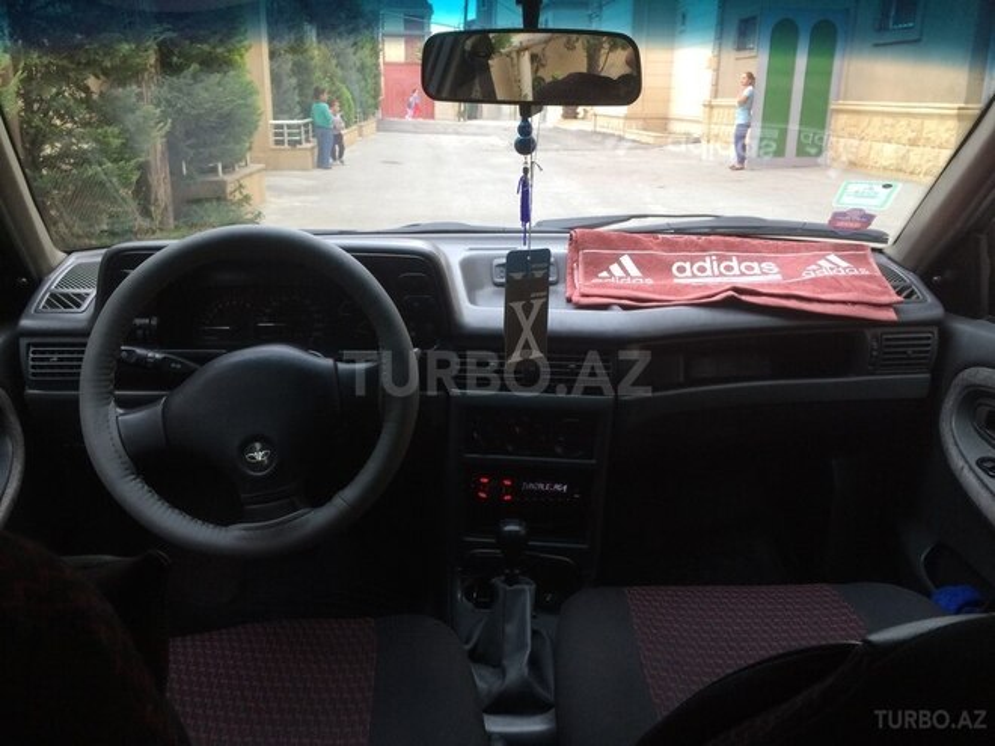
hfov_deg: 61.7
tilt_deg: -20.1
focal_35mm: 29
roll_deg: -1.0
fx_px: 834
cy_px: 373
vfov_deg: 48.2
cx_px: 498
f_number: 2.2
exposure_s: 1/33
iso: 40
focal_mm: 4.15
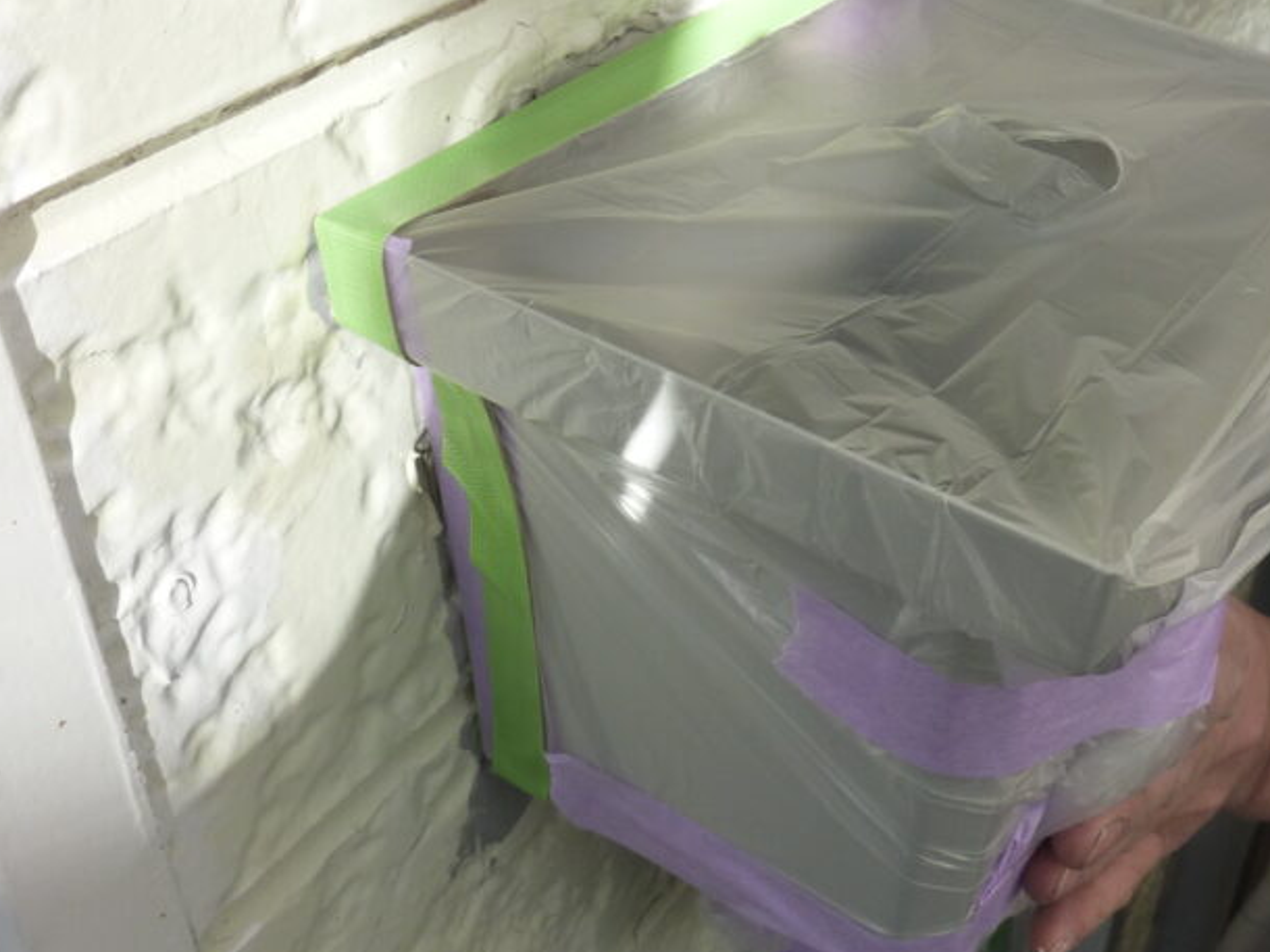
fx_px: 1540
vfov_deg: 34.3
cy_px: 483
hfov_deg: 44.6
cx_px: 766
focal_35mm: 42
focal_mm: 4.1
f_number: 4
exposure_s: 1/200
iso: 125
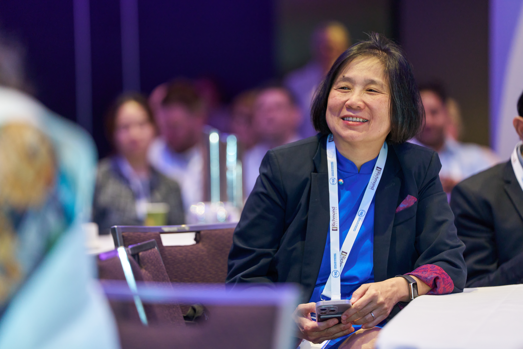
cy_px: 174
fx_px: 2615
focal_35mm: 180
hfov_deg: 11.4
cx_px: 262
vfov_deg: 7.6
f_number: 2.8
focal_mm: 180
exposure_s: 1/160
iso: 2500
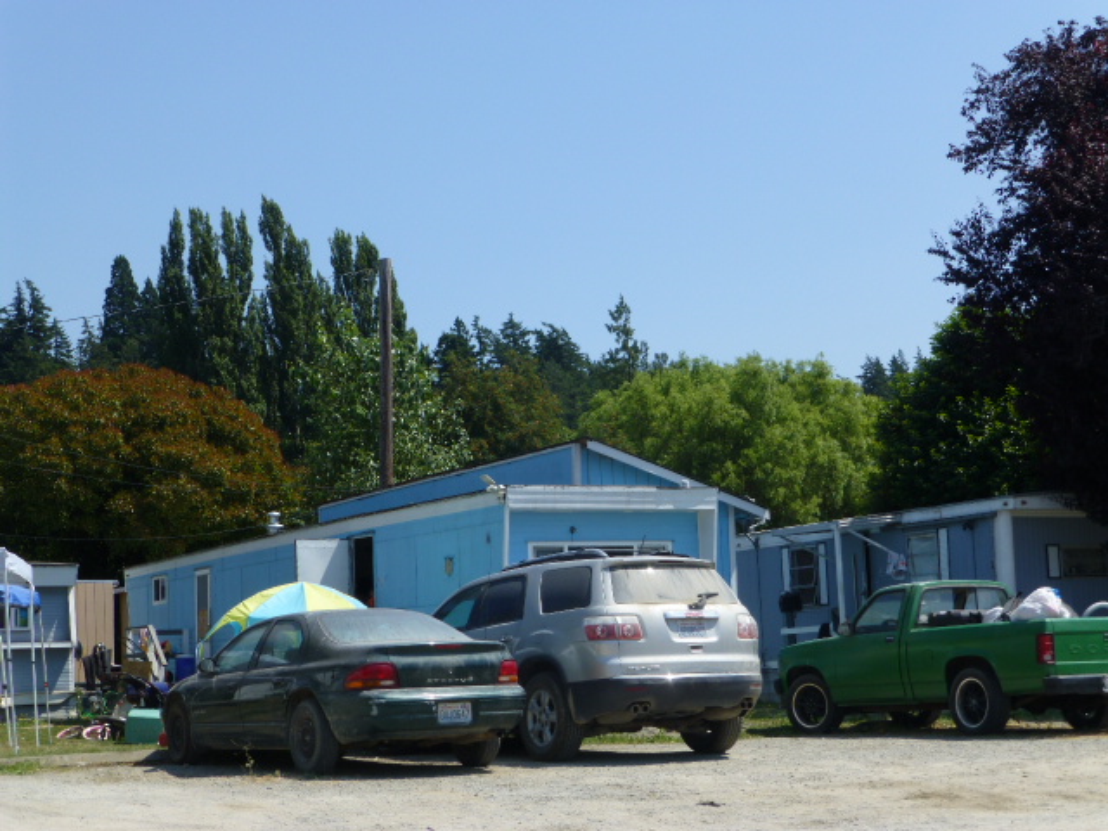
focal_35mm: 58
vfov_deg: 25.2
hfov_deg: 33.2
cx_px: 554
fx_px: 1856
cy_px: 416
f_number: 4.7
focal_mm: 10.3
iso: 100
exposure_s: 1/640
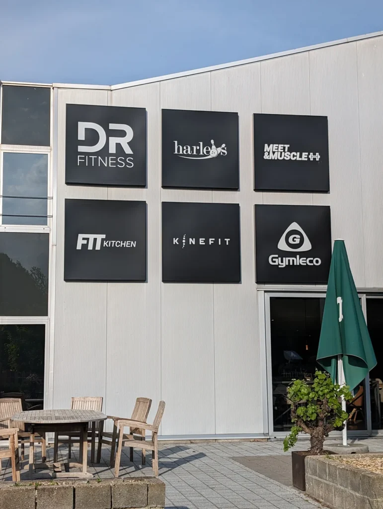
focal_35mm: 49
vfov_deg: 38.9
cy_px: 254
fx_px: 721
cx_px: 192
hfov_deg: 29.7
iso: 17
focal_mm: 6.9
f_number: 1.68
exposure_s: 1/1529
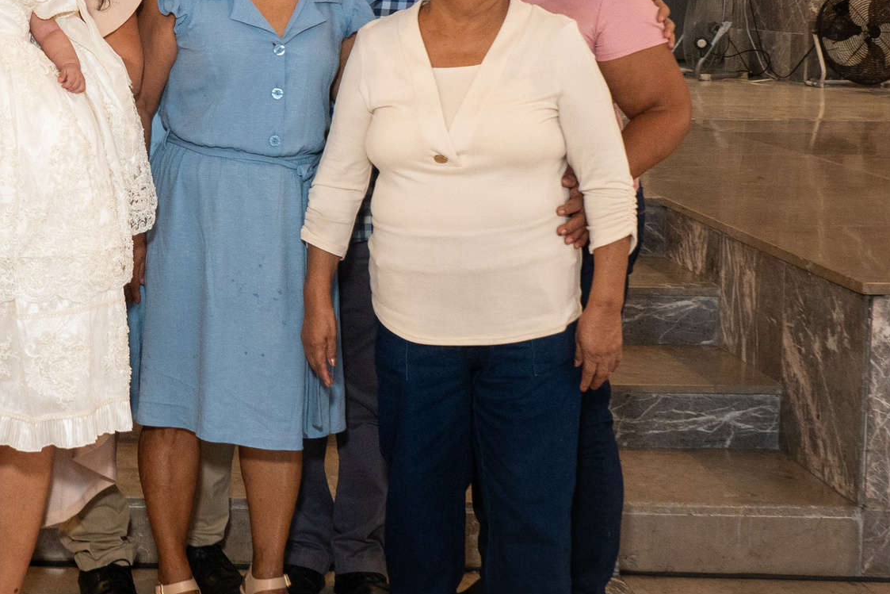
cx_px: 0
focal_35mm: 74
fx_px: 1830
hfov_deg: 25.9
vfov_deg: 18.2
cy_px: 80
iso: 1600
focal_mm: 28
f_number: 8
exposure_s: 1/125
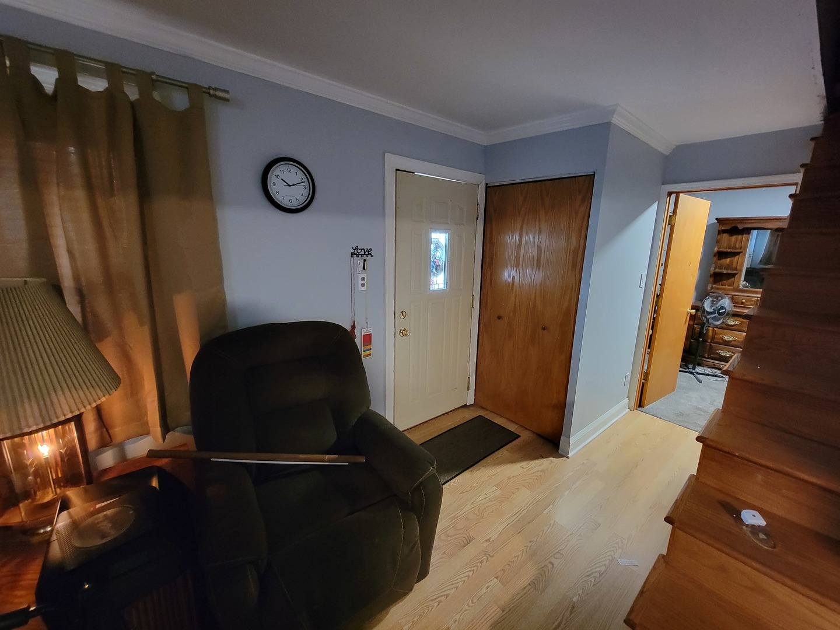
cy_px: 315
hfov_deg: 106.2
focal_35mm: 13
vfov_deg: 89.9
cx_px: 420
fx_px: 315
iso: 1000
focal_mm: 2.2
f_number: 2.2
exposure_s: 1/24
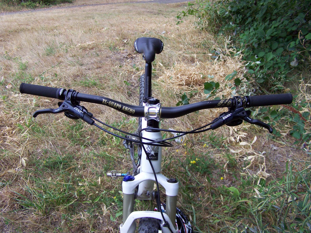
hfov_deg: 49.0
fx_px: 341
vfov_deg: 37.7
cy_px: 116
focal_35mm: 38
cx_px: 156
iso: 64
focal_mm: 6.3
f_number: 2.8
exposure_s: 1/80
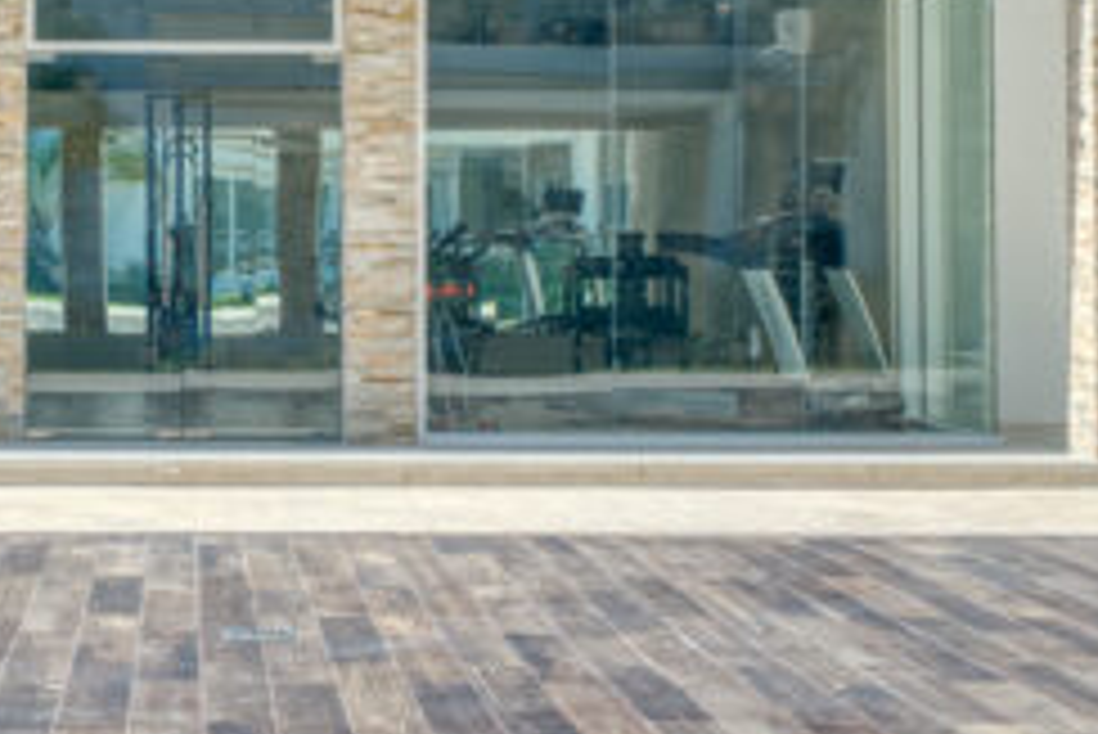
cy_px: 99
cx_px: 162
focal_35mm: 100
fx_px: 3052
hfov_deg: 20.1
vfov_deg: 13.6
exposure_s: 1/5
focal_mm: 50
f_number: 9
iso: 400
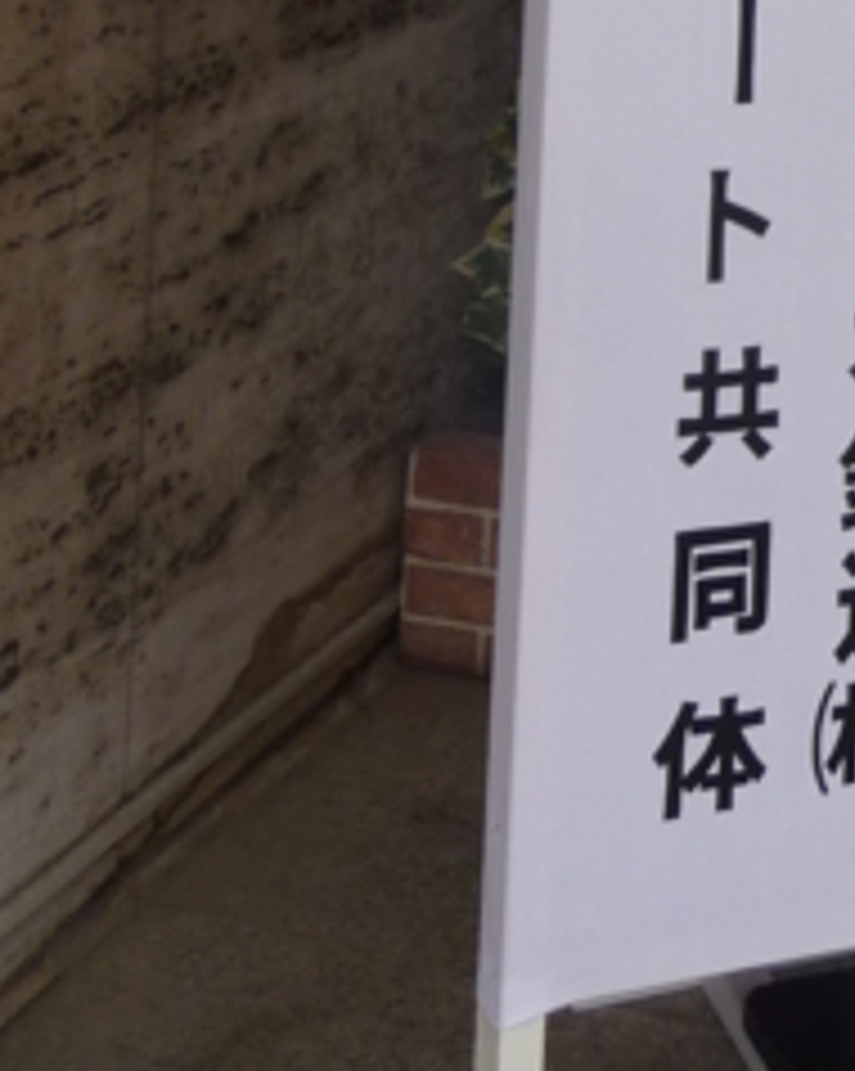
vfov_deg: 18.9
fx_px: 2914
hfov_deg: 15.7
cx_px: 1161
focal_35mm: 92
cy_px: -423
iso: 100
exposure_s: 1/250
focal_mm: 4.7
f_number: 3.3
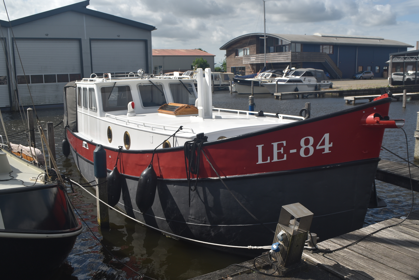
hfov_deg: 53.1
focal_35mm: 36
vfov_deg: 36.9
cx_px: 210
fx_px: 419
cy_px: 140
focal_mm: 24
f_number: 10
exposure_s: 1/200
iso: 100
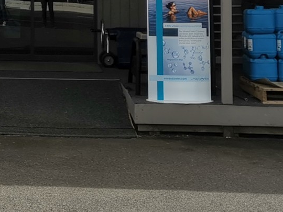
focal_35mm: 128
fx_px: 1046
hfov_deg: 15.0
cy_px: -89
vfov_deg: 11.2
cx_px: -28
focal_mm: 5.58
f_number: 1.8
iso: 50
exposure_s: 1/2315
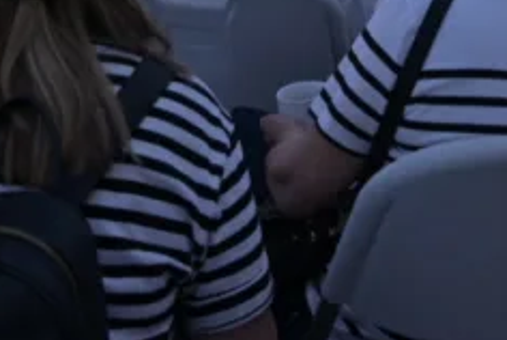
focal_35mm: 104
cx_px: 320
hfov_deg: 19.6
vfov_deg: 11.9
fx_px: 1466
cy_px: -322
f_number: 8
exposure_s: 1/500
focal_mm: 24
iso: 250
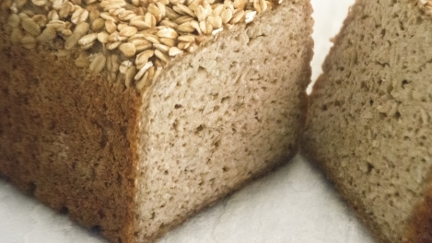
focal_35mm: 212
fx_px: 2425
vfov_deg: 5.7
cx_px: 265
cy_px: 90
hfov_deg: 10.2
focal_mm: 105
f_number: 4.8
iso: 6400
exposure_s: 1/4000
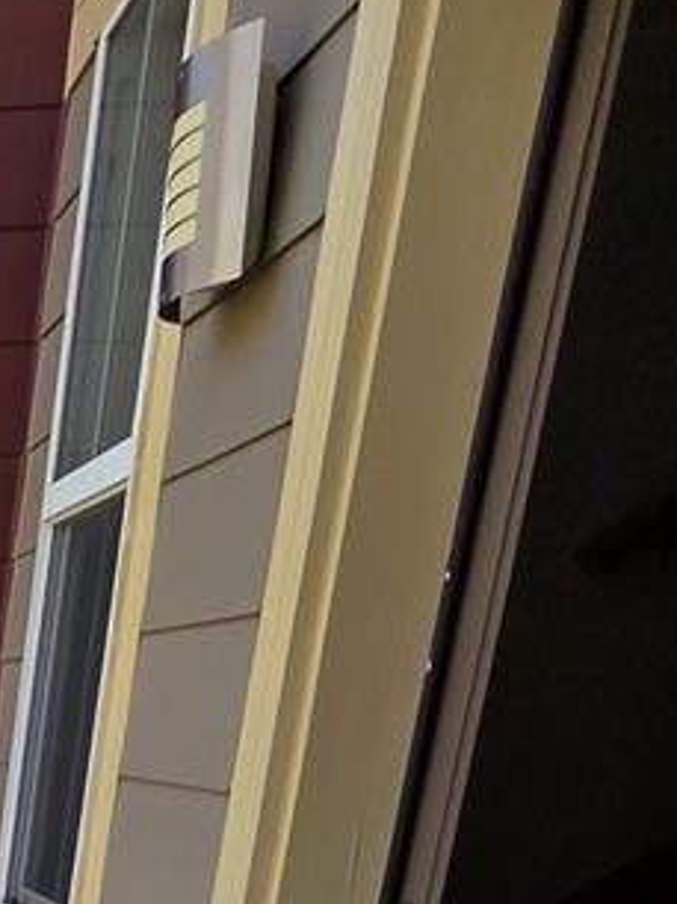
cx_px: -550
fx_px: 1332
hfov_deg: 20.2
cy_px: 1235
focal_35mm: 51
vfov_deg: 28.9
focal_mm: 2.2
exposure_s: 1/726
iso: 50
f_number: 2.2
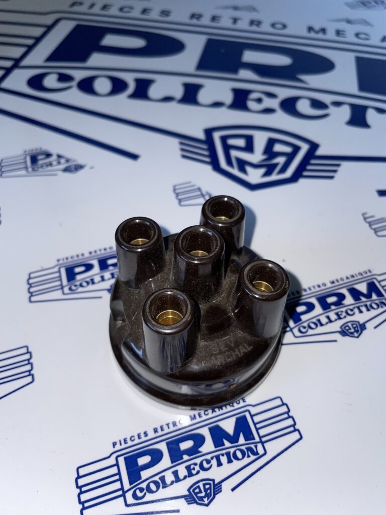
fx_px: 387
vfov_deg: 67.3
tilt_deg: -51.4
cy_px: 258
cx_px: 193
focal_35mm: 26
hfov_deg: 53.1
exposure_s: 1/74
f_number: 1.6
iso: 32
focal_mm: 4.2
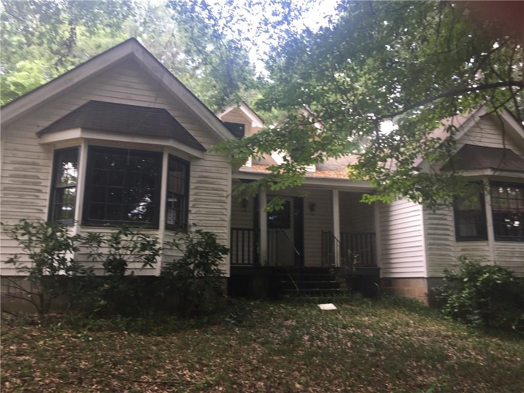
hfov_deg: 61.7
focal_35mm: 29
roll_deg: -0.8
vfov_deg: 48.2
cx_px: 262
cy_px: 196
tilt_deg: +9.1
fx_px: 439
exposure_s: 1/40
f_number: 2.2
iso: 32
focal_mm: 4.15
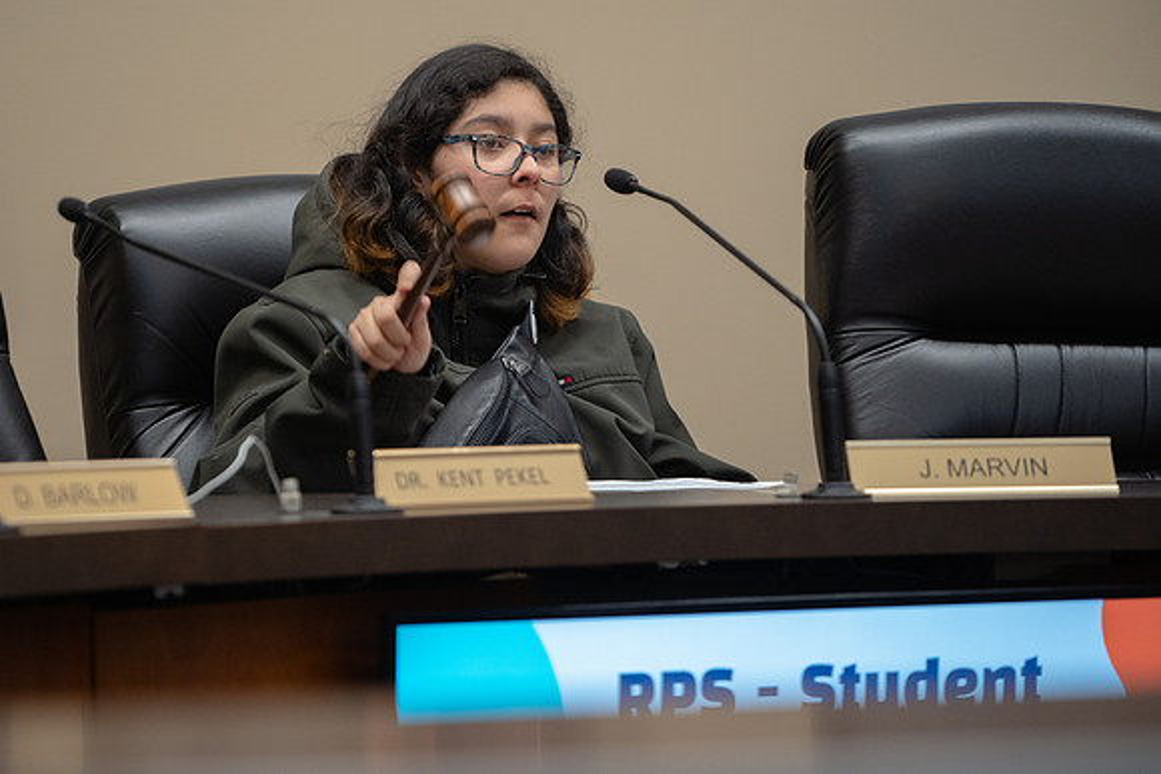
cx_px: 509
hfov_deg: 9.1
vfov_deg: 6.1
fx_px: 7293
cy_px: 367
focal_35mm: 226
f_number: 4
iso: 3200
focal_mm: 200
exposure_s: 1/200
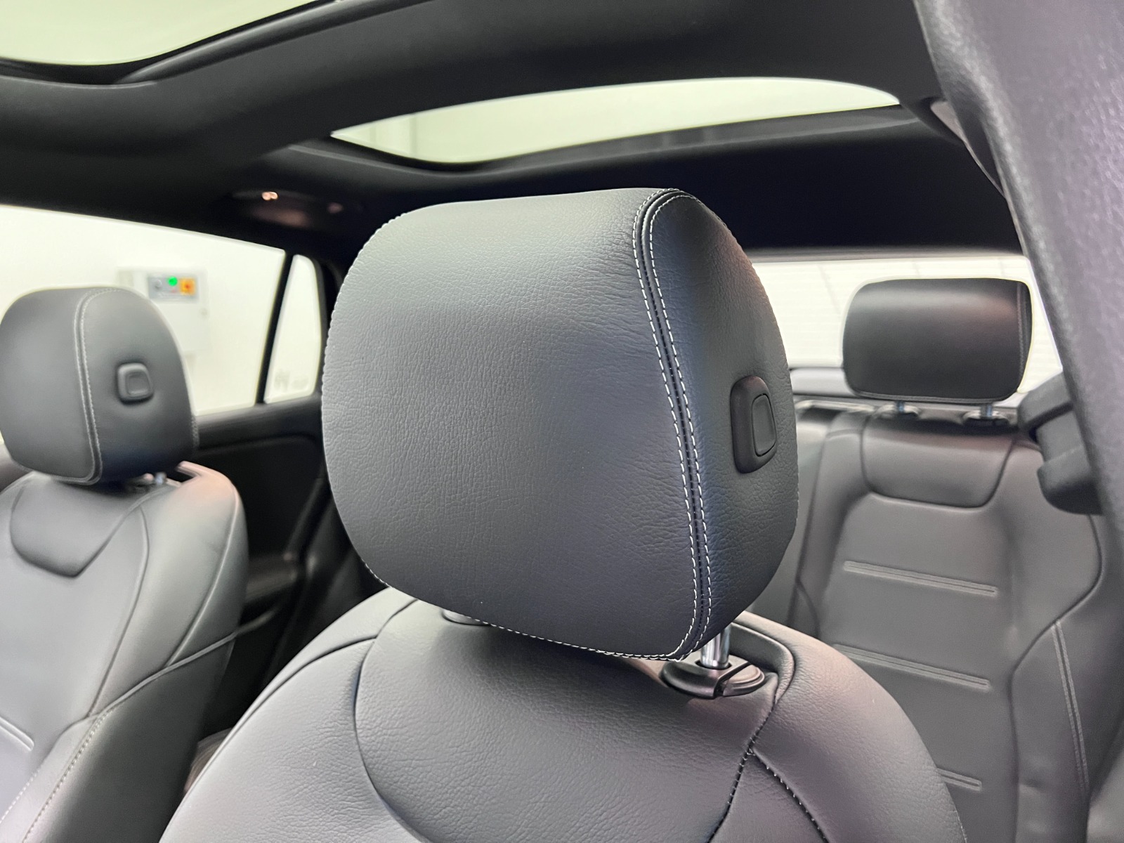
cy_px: 422
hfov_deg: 67.3
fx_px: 844
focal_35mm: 26
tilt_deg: -7.9
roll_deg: +0.5
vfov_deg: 53.1
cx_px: 562
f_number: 1.5
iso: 500
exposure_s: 1/30
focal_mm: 5.7
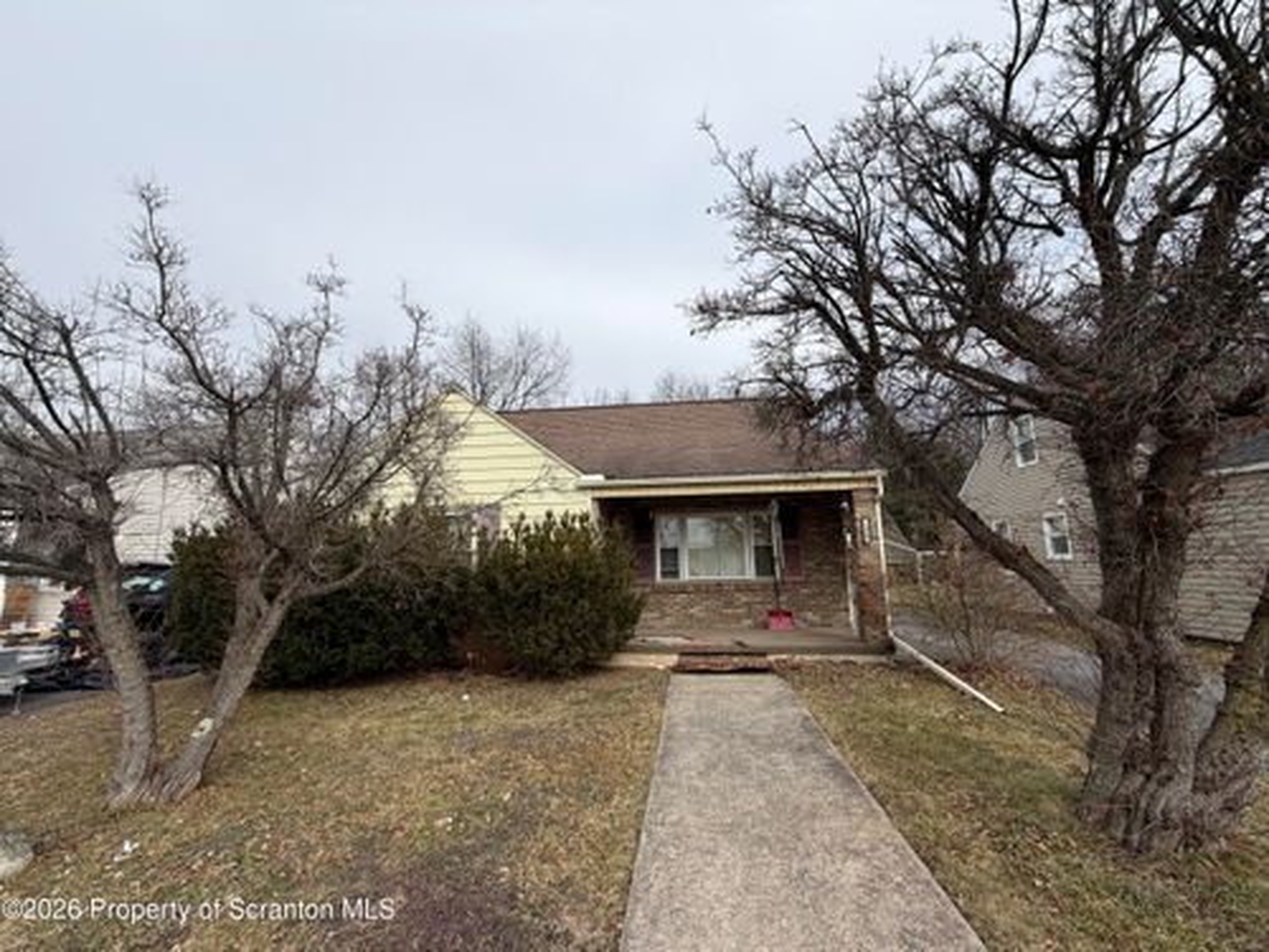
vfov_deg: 85.7
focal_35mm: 14
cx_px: 634
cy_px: 476
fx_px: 513
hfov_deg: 102.1
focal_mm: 2.22
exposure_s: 1/888
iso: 20
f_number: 2.2
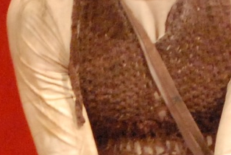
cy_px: 316
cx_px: 22
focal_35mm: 1253
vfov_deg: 1.1
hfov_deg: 1.6
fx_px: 8047
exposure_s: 1/50
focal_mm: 105
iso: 1600
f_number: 3.5
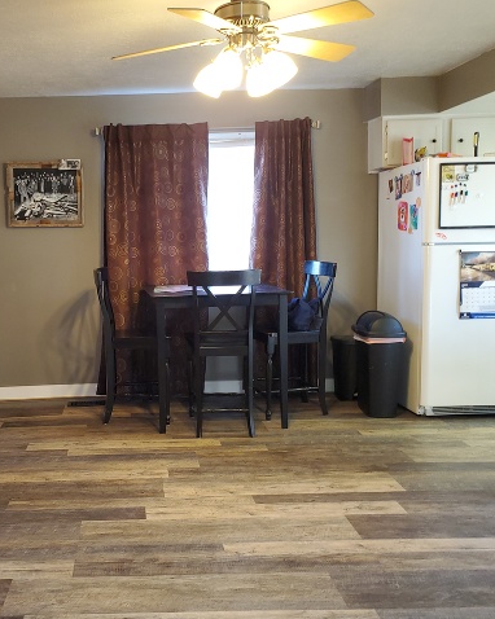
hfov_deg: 42.2
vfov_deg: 52.9
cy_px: 310
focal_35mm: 34
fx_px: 623
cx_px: 133
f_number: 2.4
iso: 125
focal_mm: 4.3
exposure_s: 1/15
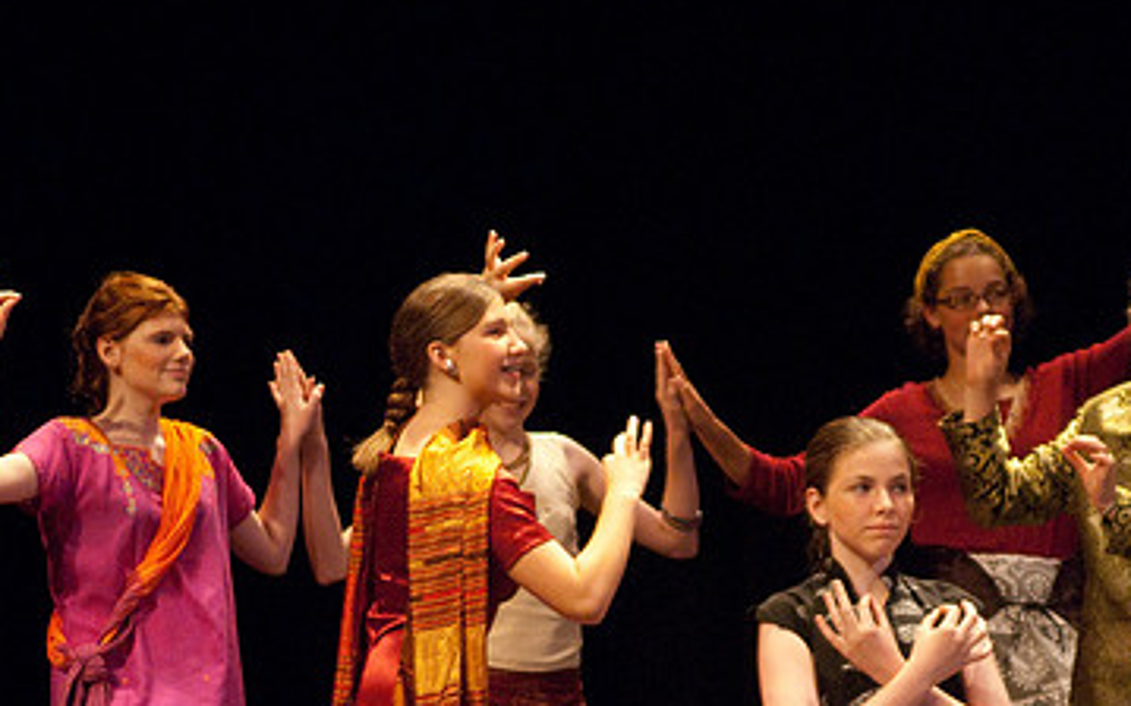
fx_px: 6100
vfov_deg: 6.6
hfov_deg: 10.6
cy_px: 593
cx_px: 649
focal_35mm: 198
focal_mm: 80
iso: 1600
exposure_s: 1/125
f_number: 2.8
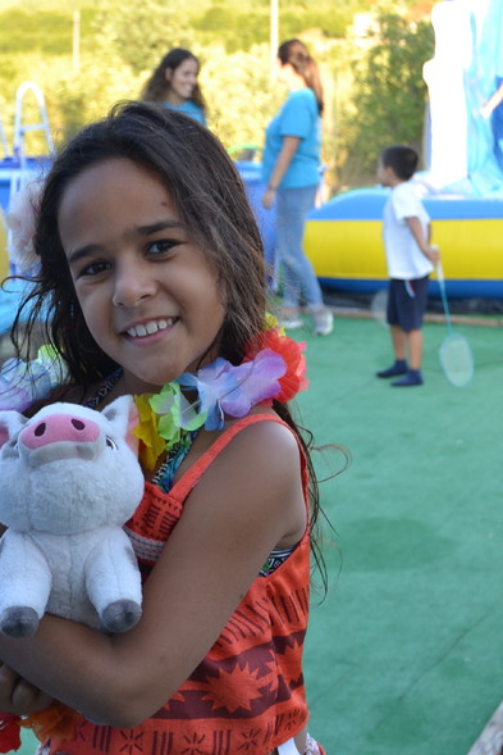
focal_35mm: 76
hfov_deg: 17.9
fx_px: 1588
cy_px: 592
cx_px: 155
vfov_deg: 26.3
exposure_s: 1/125
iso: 220
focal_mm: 31
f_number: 5.6
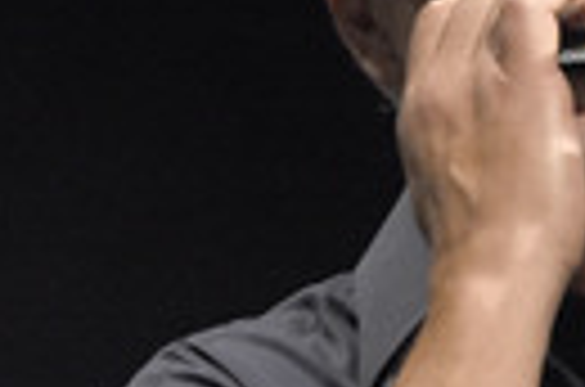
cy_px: 256
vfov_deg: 1.3
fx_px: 16875
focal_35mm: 1041
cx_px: 632
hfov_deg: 2.0
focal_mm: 200
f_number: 3.2
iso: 1600
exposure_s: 1/320
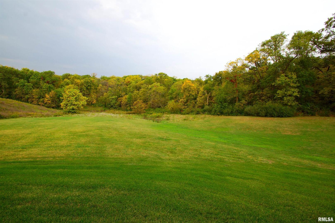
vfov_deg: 77.3
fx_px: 140
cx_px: 168
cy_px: 112
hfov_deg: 100.4
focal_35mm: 15
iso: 100
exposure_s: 1/80
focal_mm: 10
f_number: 8
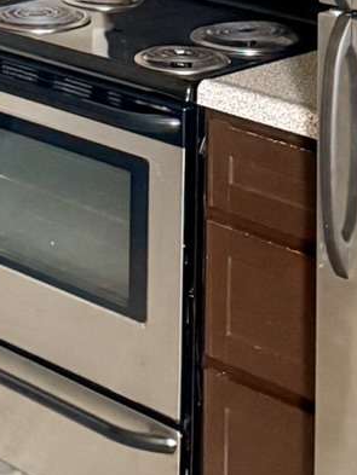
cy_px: -312
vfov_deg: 14.3
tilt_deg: -0.9
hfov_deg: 11.8
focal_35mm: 125
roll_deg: -0.3
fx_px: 1718
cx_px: 39
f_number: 1.78
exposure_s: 1/60
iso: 640
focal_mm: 6.76
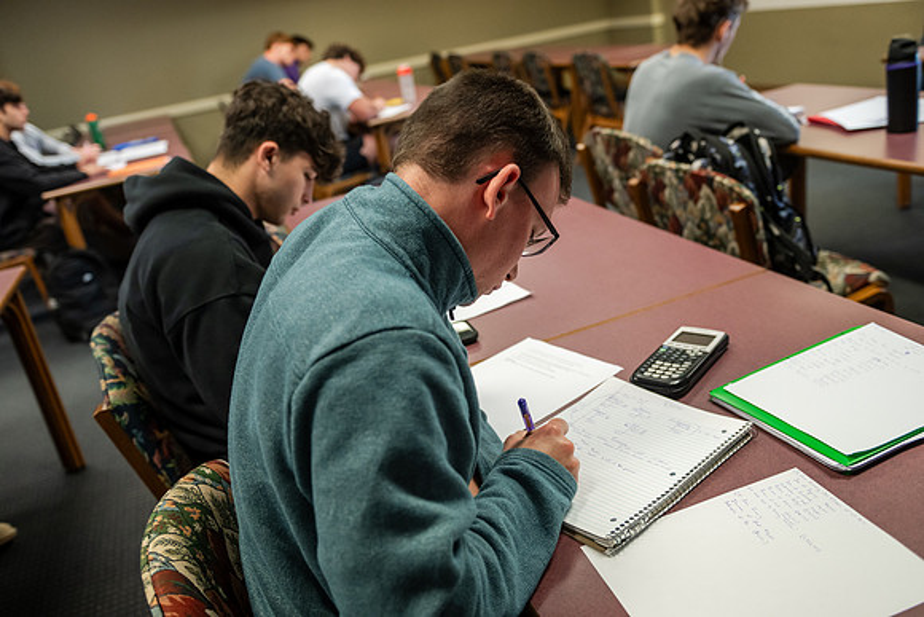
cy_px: 308
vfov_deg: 42.3
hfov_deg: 60.3
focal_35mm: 31
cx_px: 462
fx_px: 796
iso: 1600
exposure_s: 1/200
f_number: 3.2
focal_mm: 31
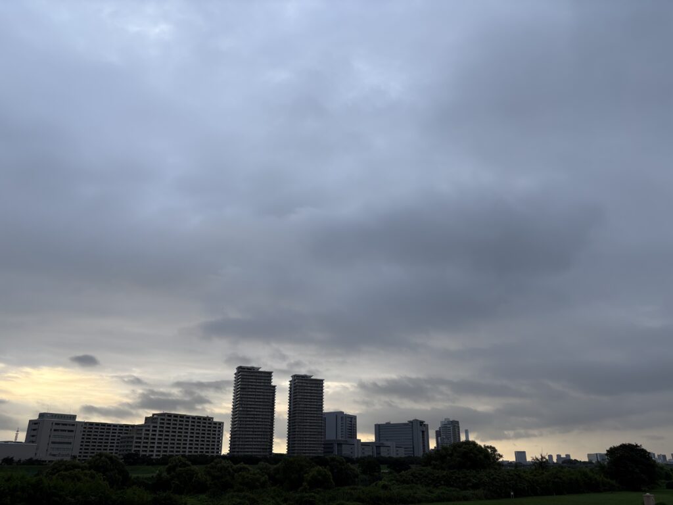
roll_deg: +0.2
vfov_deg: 53.1
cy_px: 252
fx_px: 505
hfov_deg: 67.3
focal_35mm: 26
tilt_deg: +22.0
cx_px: 336
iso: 50
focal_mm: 5.96
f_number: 1.6
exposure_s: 1/641
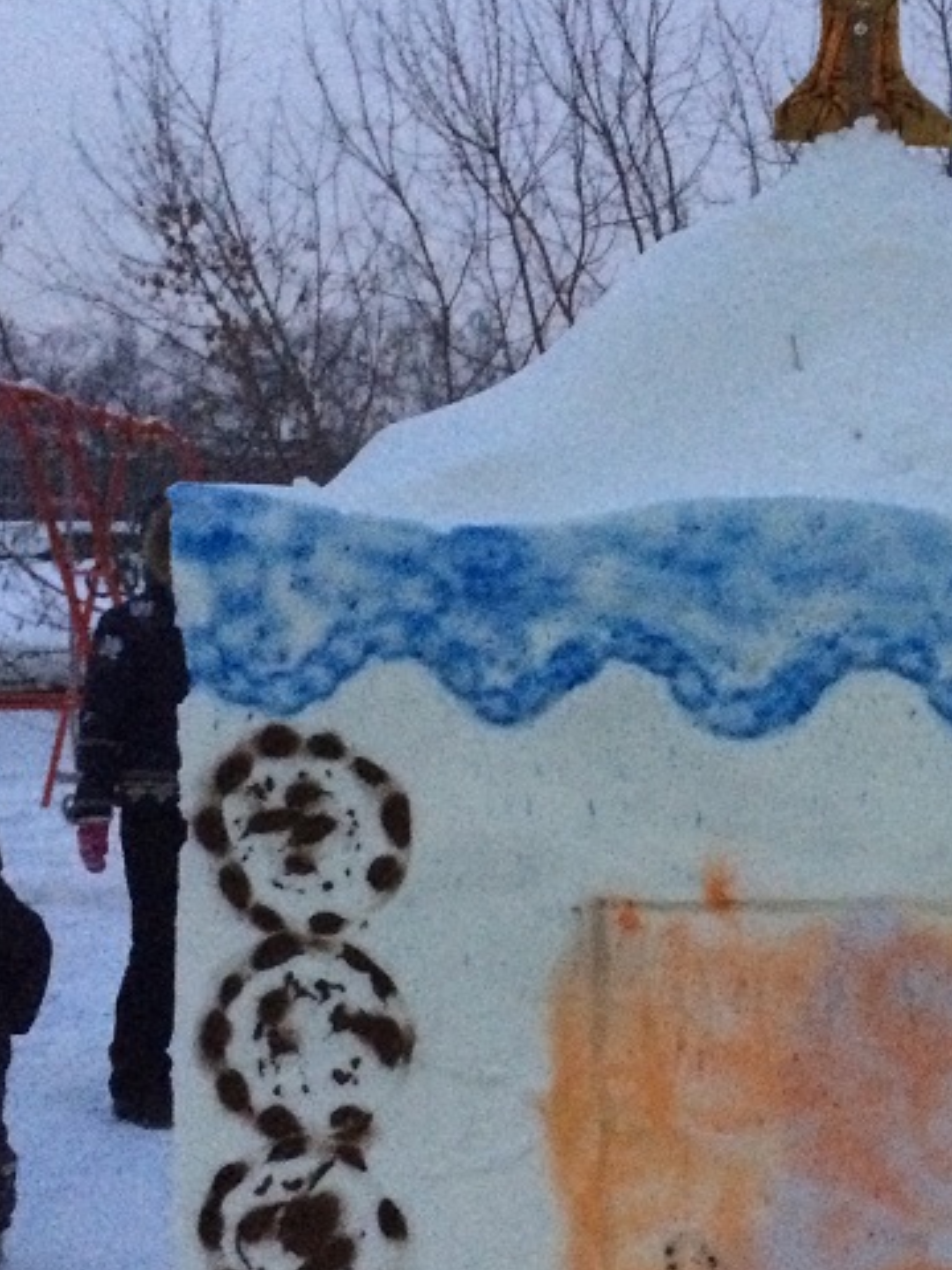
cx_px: 796
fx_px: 2127
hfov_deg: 24.7
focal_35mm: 58
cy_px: 725
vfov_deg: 33.2
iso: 500
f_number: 2.2
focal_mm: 4.15
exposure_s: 1/17
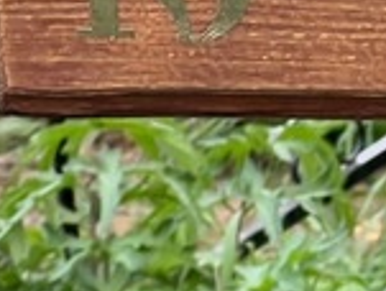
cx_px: 930
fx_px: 4549
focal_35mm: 407
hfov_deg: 4.7
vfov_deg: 3.6
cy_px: -342
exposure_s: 1/99
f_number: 2.8
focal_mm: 9
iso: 40
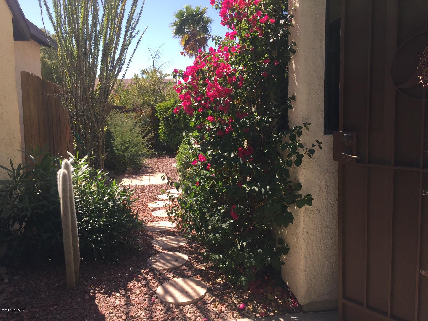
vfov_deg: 48.2
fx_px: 359
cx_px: 214
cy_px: 160
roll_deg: +0.4
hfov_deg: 61.7
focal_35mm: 29
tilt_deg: -5.2
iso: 32
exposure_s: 1/860
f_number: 2.2
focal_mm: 4.15
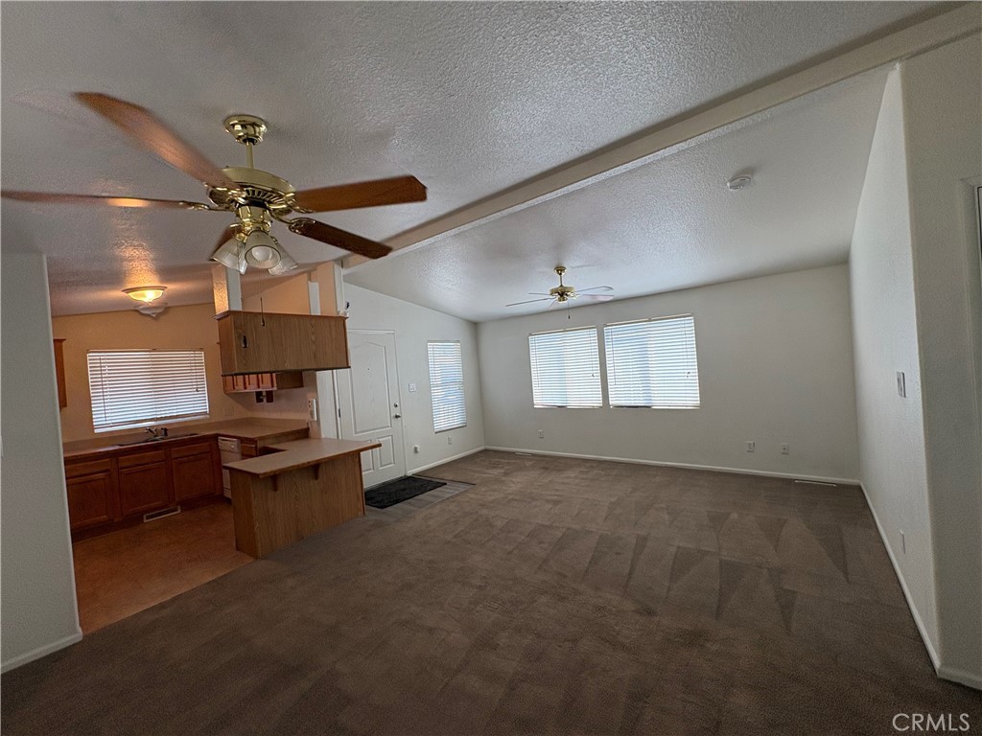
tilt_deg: +0.2
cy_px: 368
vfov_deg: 85.7
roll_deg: +4.2
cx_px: 491
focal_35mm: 14
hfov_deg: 102.1
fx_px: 397
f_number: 2.2
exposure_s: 1/120
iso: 100
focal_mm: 2.22
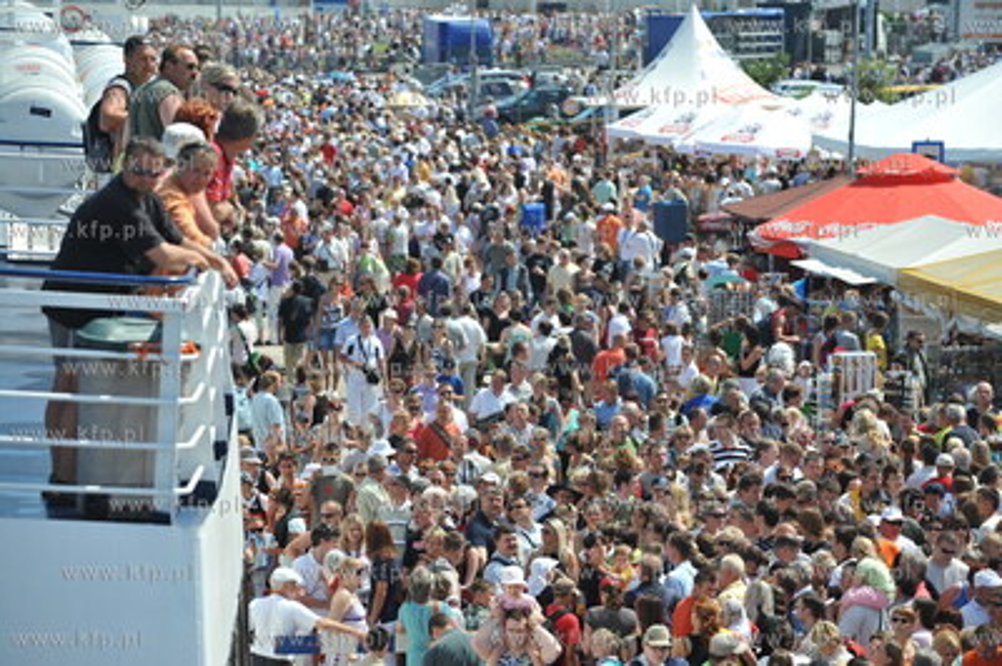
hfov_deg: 14.7
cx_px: 501
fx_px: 3893
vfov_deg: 9.8
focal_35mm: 140
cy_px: 333
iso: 400
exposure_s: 1/2000
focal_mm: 140
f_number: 5
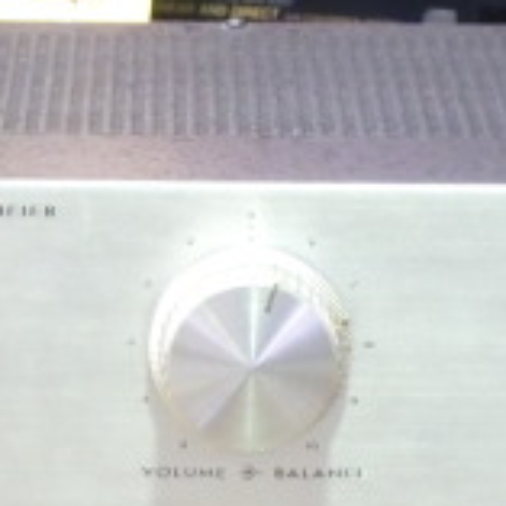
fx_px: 5557
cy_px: 396
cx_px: 251
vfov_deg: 5.2
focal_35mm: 336
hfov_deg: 5.2
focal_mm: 16.5
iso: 400
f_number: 5.2
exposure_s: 1/8
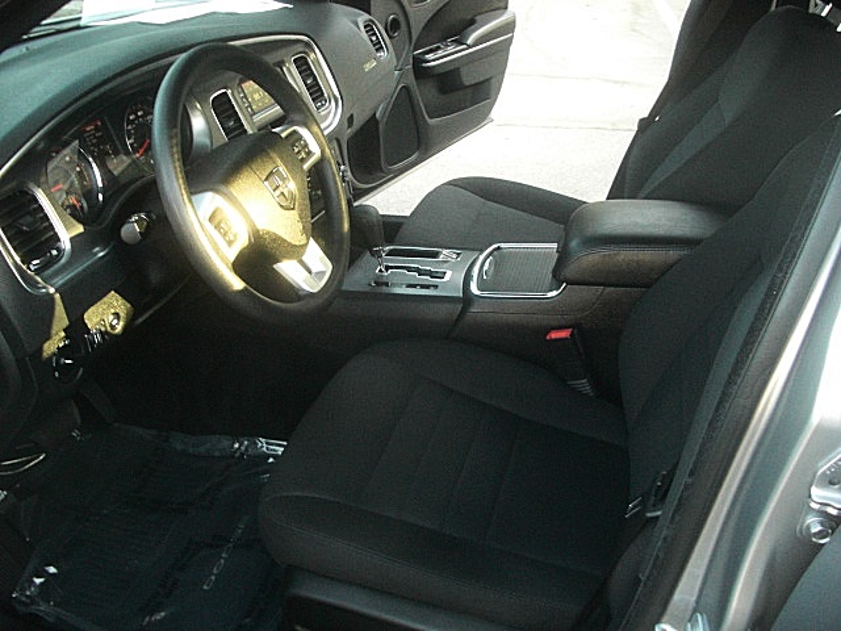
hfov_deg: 51.4
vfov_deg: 39.7
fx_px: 875
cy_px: 316
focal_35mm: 36
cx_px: 420
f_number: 2.8
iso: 400
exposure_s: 1/100
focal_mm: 6.3
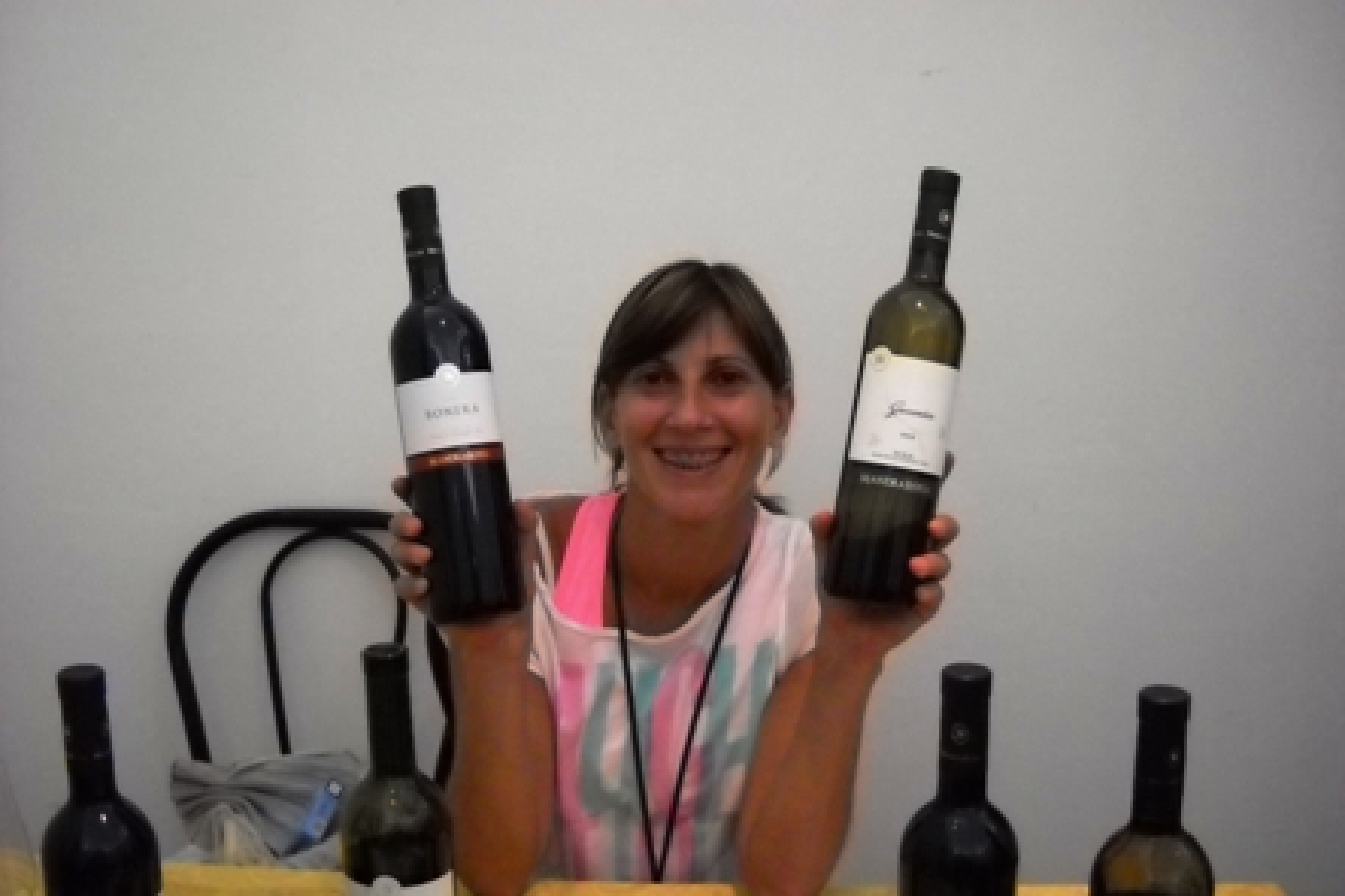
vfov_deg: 31.2
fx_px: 1606
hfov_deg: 45.4
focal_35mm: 43
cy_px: 454
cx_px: 672
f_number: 3.1
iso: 616
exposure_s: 1/184
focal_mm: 6.72
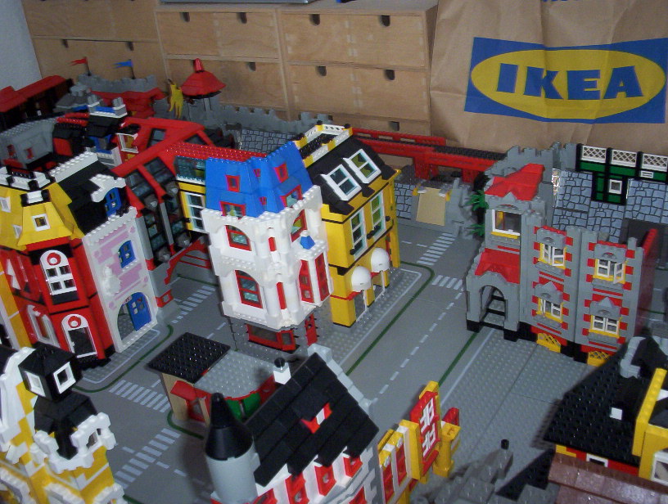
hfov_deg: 47.8
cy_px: 252
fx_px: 754
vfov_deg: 37.0
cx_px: 334
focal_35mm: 39
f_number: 4.5
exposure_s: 1/30
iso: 140
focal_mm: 6
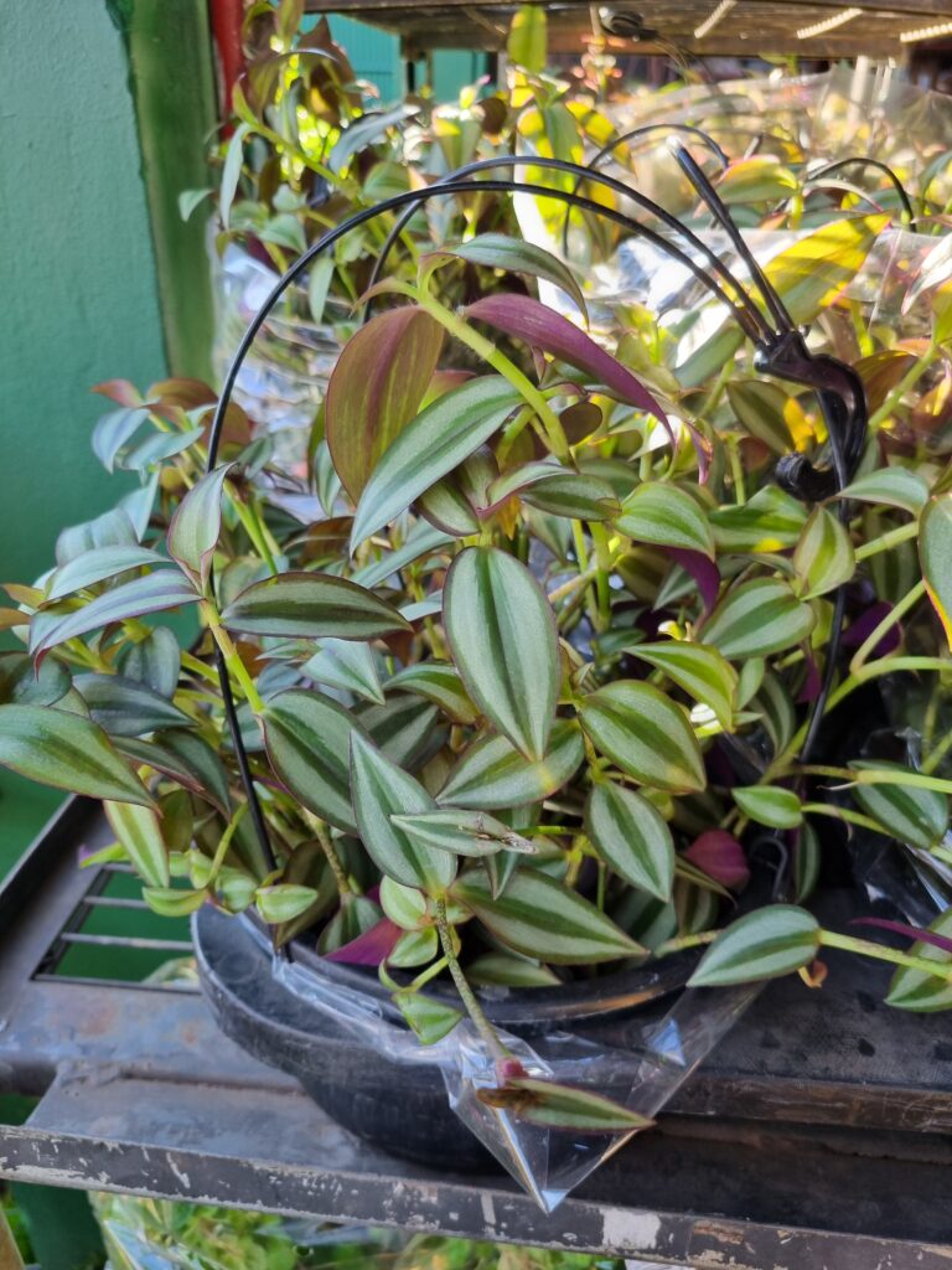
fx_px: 953
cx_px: 476
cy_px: 635
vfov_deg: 67.3
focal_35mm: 26
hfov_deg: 53.1
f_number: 1.8
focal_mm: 5.4
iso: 100
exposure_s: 1/120
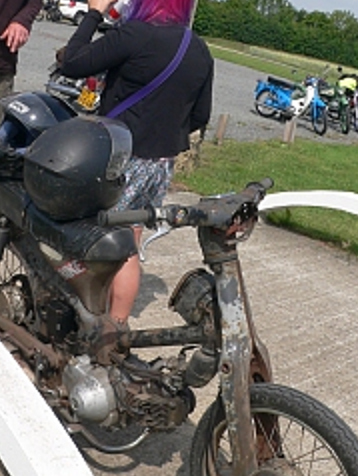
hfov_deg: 27.5
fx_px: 730
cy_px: 204
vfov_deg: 36.1
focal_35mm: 53
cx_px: 149
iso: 80
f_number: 4.6
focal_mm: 6
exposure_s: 1/500
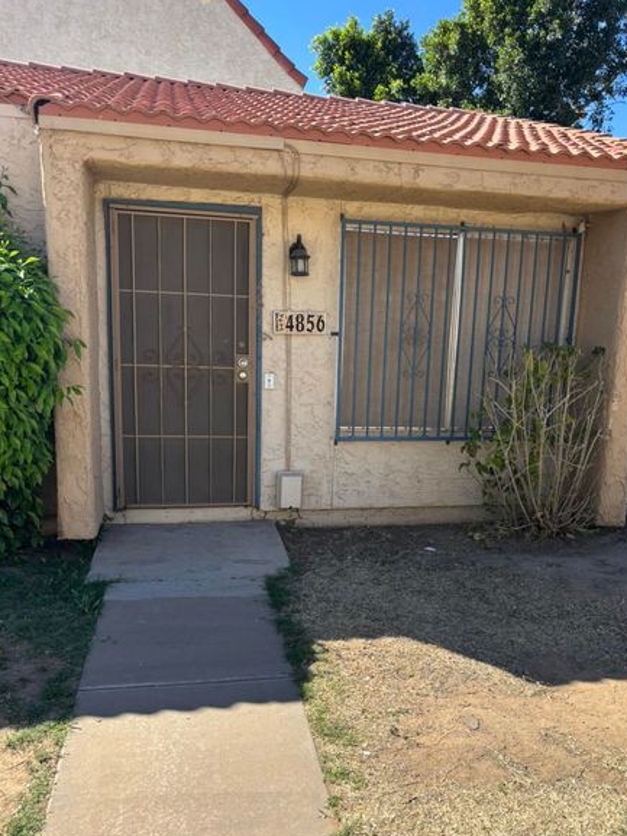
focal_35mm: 30
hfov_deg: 46.7
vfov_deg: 59.8
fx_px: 725
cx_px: 349
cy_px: 469
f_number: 1.6
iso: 50
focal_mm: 5.96
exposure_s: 1/1695
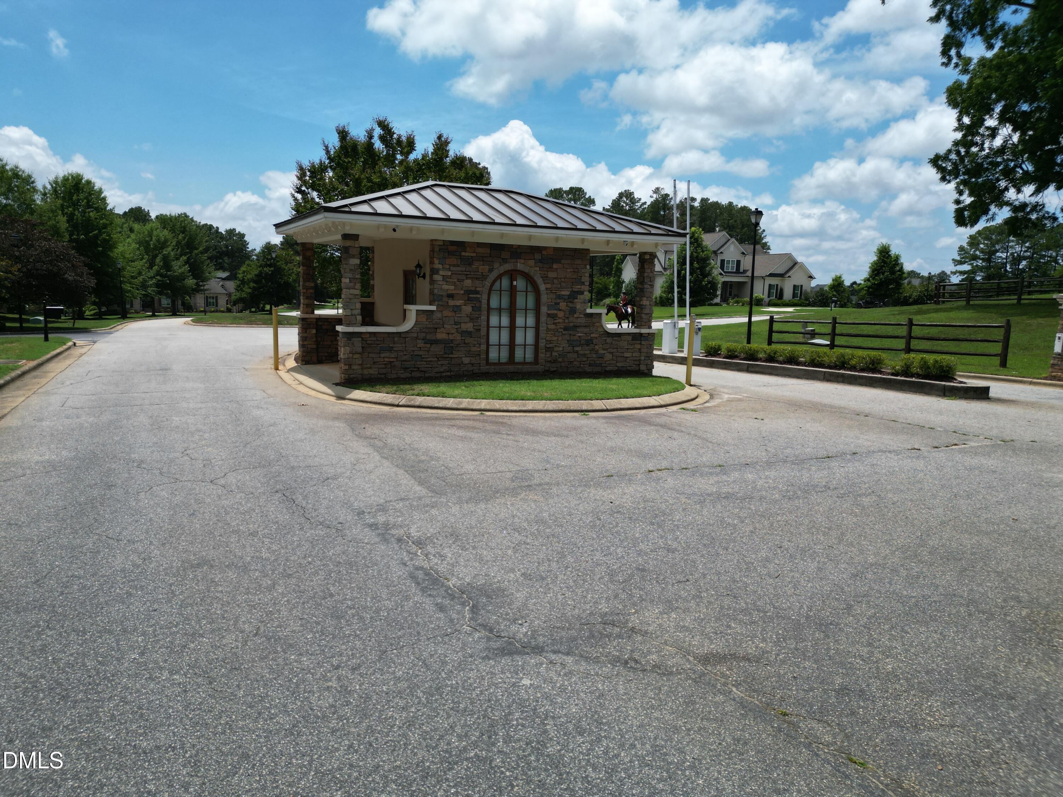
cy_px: 398
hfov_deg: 71.6
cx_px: 532
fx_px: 737
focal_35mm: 24
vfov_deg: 56.8
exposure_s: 1/4000
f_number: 1.7
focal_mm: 6.72
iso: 100
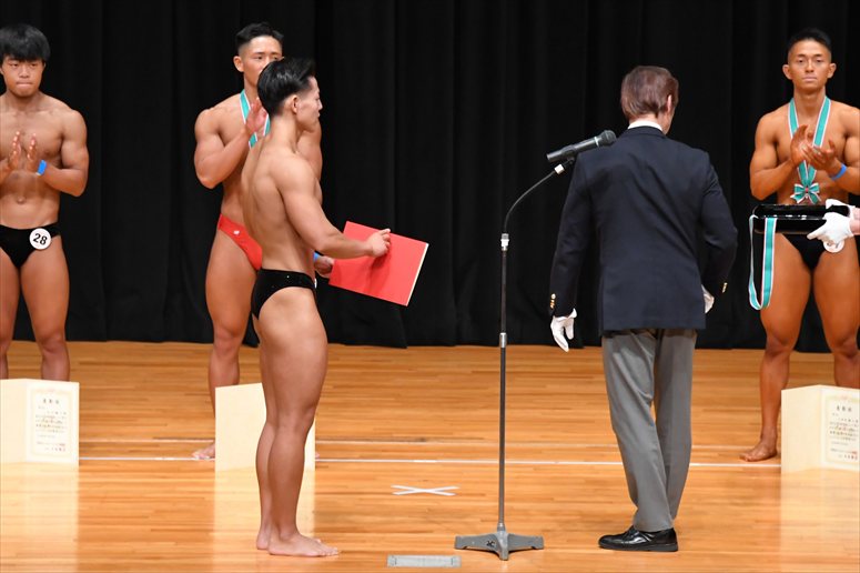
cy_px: 286
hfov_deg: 8.1
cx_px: 430
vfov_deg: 5.4
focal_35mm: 255
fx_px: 6089
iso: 4000
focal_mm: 170
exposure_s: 1/400
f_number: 5.6
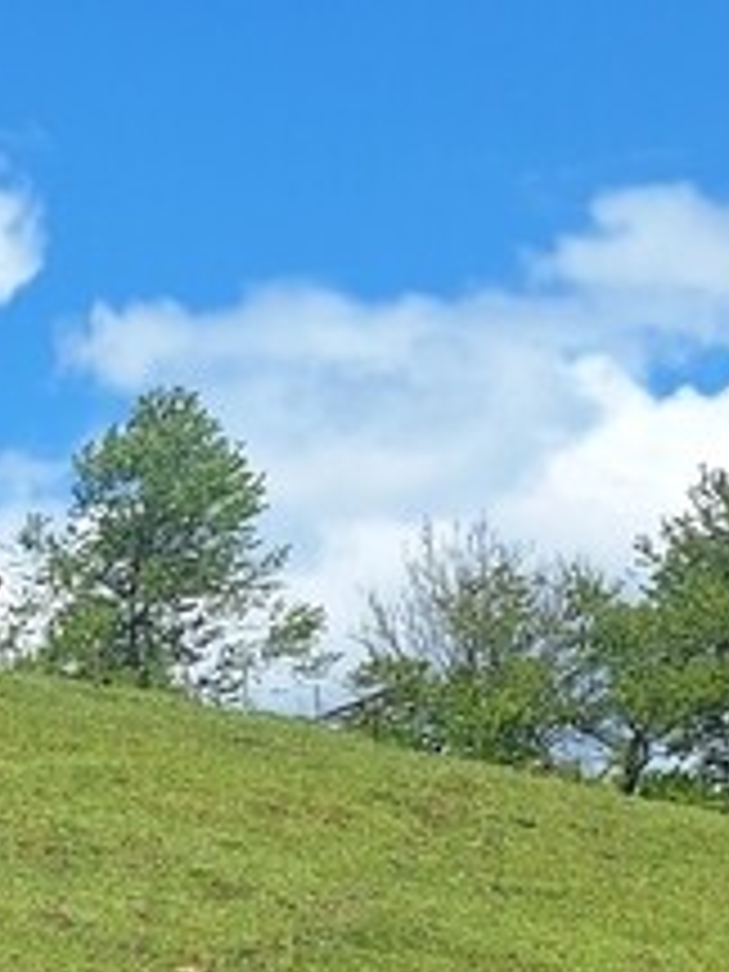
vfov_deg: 17.6
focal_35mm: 109
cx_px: -792
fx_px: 3061
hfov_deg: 11.9
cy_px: 972
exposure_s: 1/2924
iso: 40
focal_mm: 5.54
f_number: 1.8
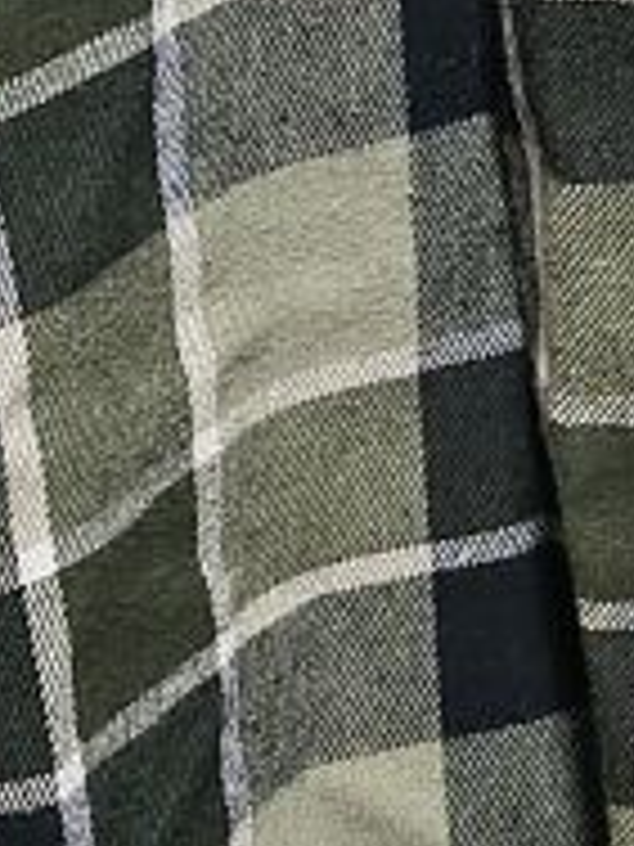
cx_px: 1016
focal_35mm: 174
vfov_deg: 11.2
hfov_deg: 8.3
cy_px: -151
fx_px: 4249
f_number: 1.8
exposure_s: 1/60
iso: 1625
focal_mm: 5.56
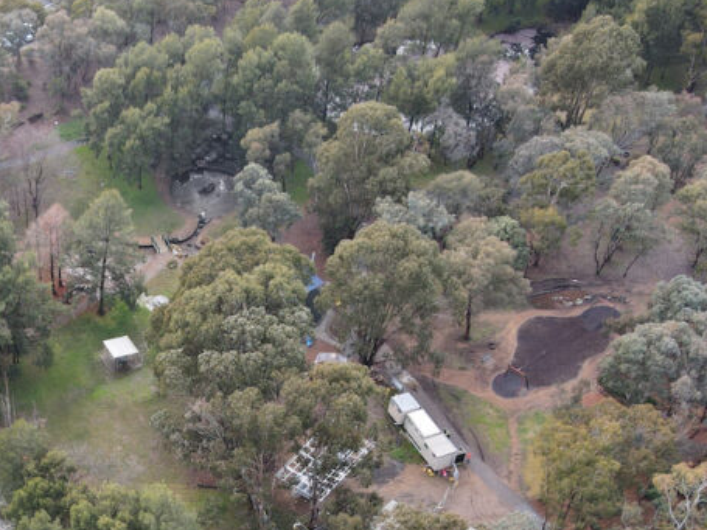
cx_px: 123
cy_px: 440
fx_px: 1103
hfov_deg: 34.3
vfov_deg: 26.4
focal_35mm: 54
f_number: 2.8
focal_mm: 4.5
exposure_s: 1/60
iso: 100
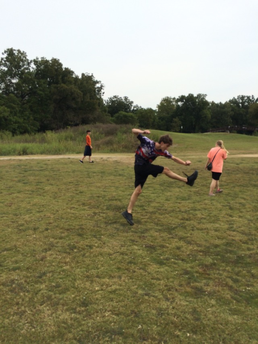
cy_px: 172
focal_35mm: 29
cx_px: 129
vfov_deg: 61.7
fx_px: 288
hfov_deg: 48.2
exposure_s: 1/1709
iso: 32
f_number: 2.2
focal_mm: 4.15
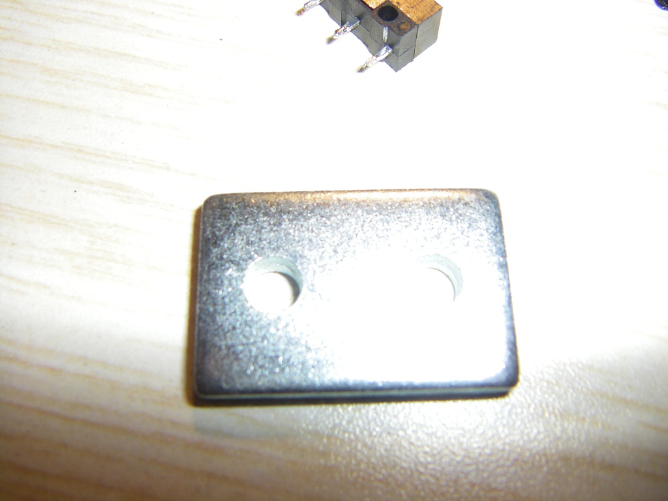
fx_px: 733
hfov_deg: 49.0
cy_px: 250
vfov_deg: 37.7
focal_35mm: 38
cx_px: 334
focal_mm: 6.3
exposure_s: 1/50
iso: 125
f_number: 7
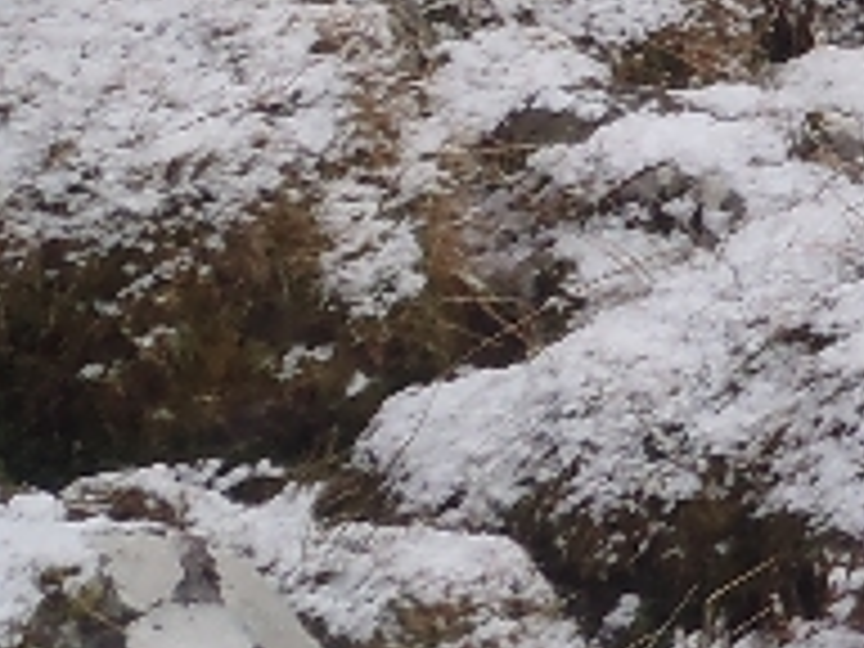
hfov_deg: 10.7
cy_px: -994
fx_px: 3894
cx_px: 2102
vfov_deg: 8.5
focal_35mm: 156
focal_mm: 5
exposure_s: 1/250
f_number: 4.5
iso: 80
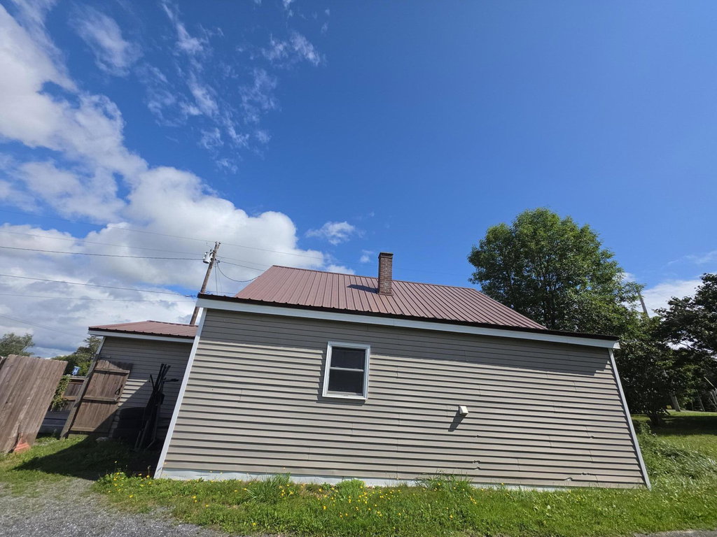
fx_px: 269
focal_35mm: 13
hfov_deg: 106.2
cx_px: 358
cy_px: 268
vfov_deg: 89.9
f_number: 1.9
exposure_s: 1/1055
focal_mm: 2.2
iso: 16
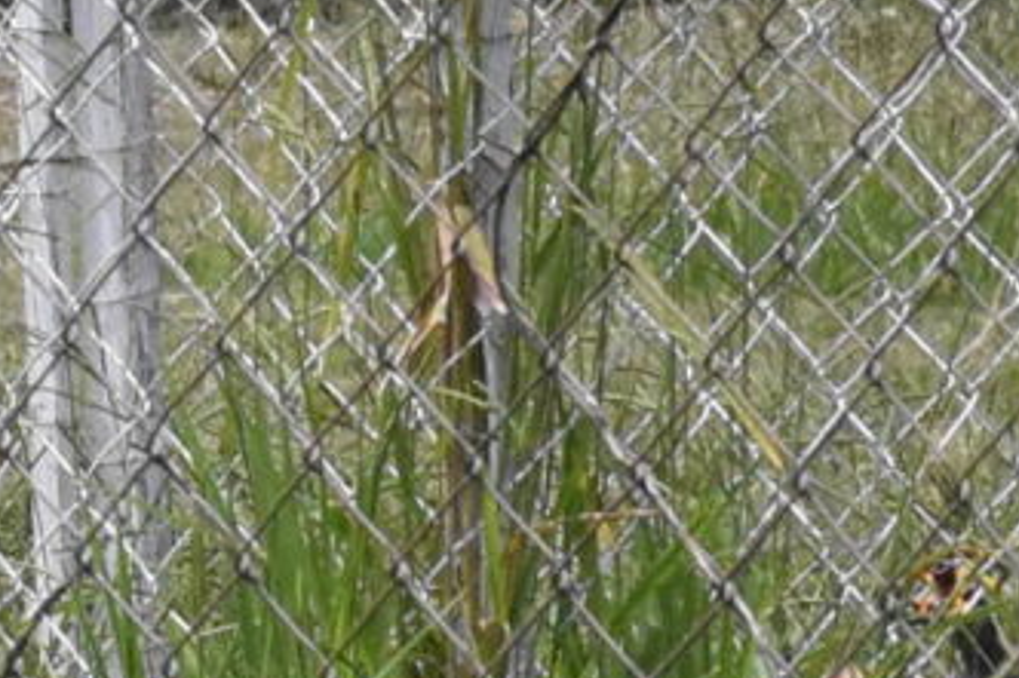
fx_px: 37994
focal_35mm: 1343
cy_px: -730
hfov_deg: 1.5
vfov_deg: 1.0
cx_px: -1550
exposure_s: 1/2500
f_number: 13
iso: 2500
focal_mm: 116
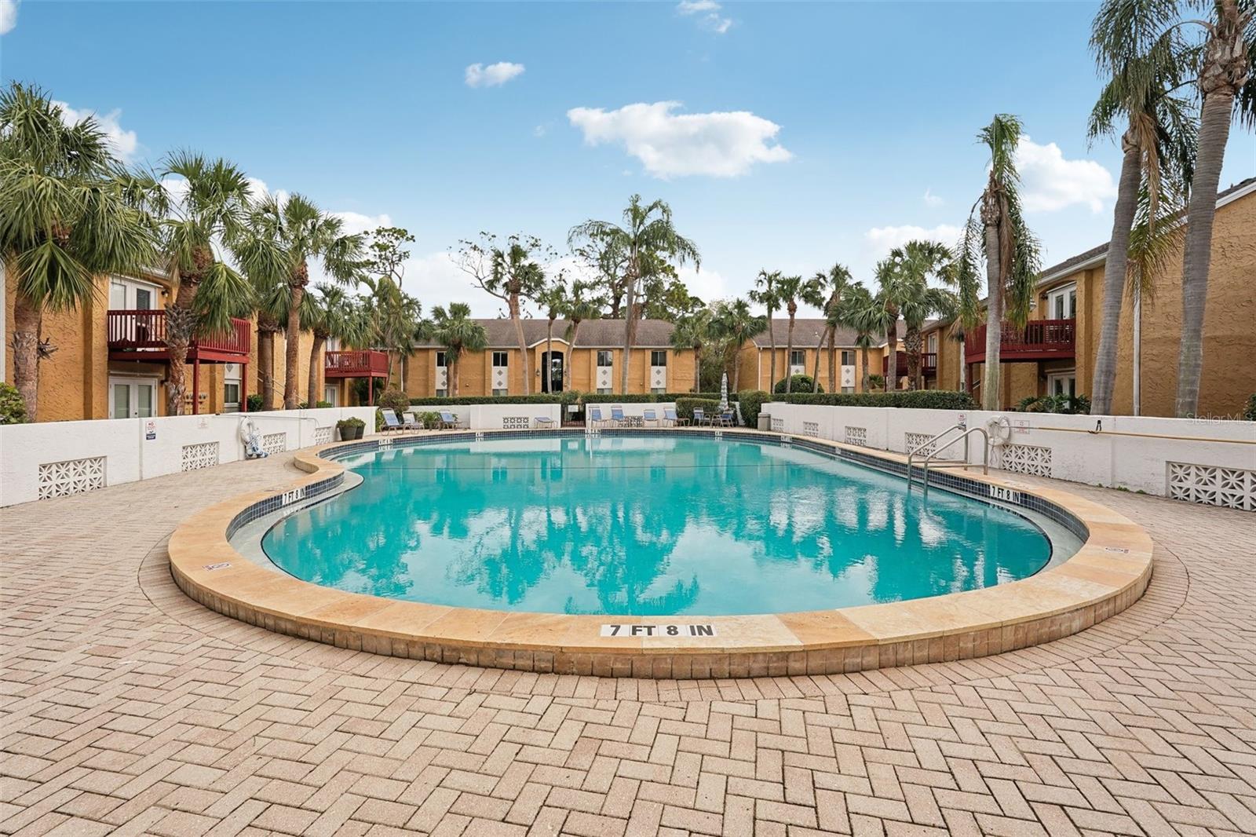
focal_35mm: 16
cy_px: 418
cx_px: 628
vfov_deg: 73.7
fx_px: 558
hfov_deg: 96.7
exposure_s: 1/1000
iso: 400
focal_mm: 16
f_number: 8
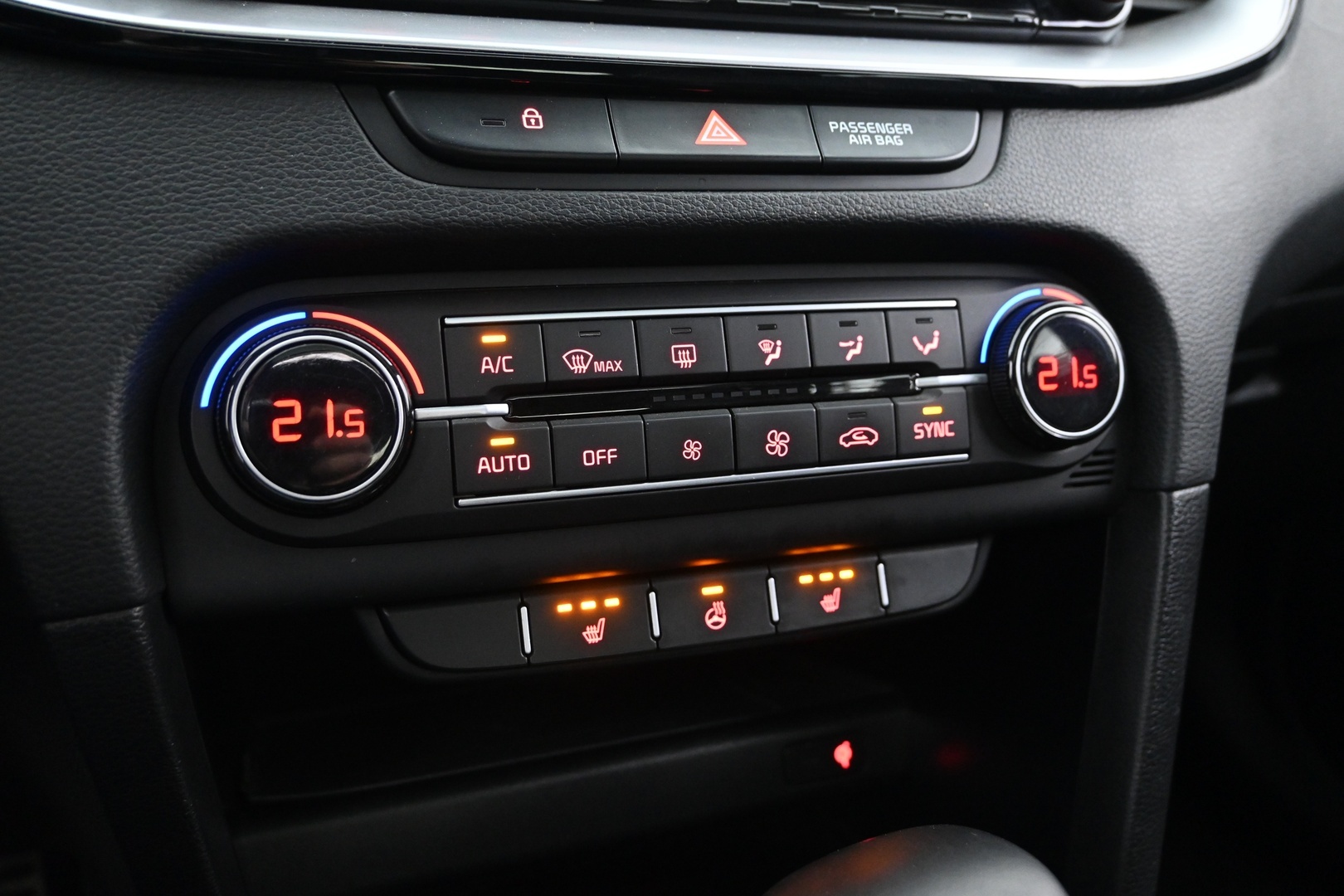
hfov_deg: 60.7
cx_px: 672
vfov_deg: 42.6
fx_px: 1148
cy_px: 448
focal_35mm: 31
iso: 3200
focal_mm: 20.5
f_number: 3.8
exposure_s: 1/10
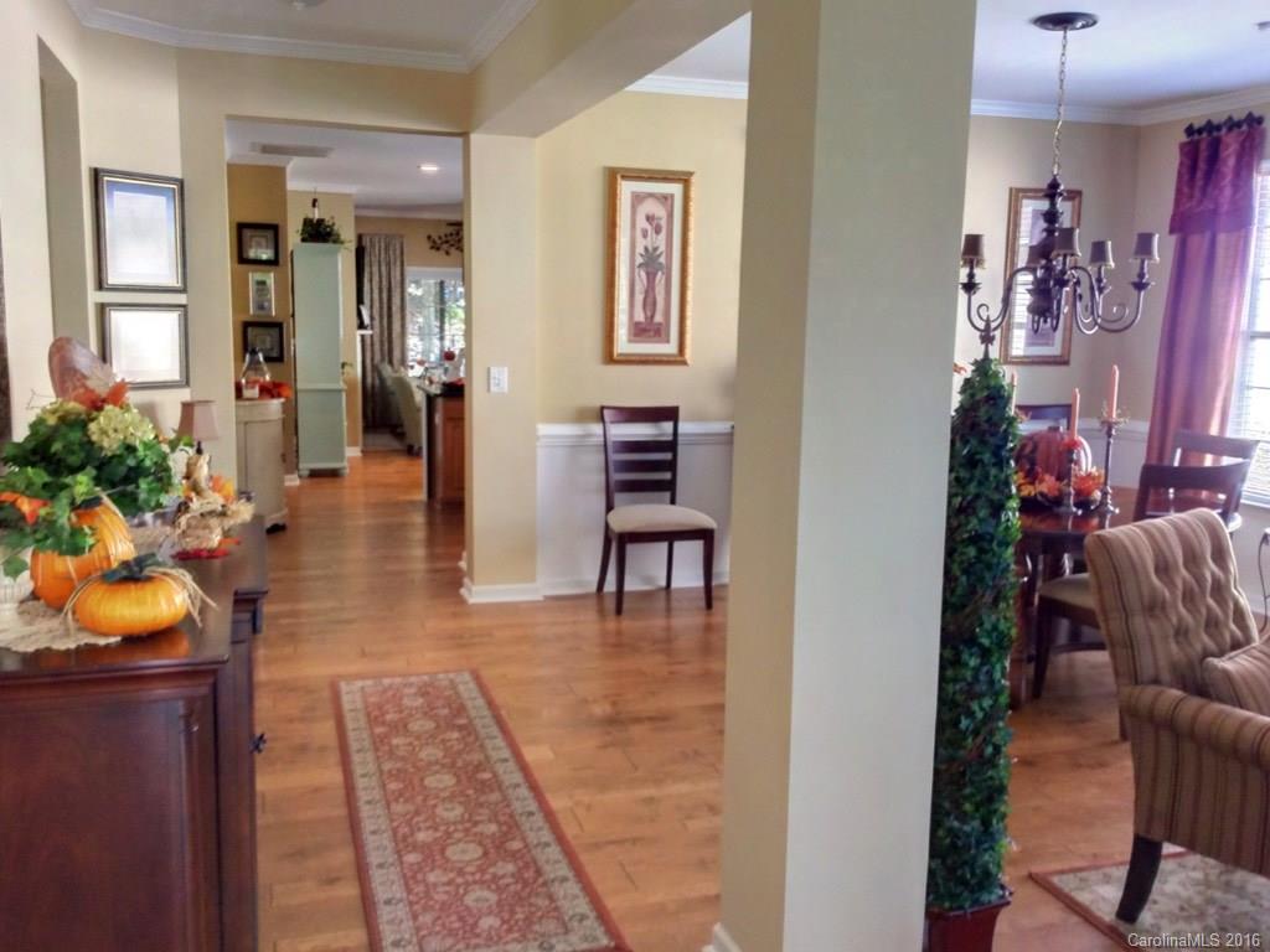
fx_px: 1174
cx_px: 635
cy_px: 476
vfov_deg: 44.2
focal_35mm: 32
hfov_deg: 56.8
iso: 100
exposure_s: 1/24
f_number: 2.4
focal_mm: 3.3
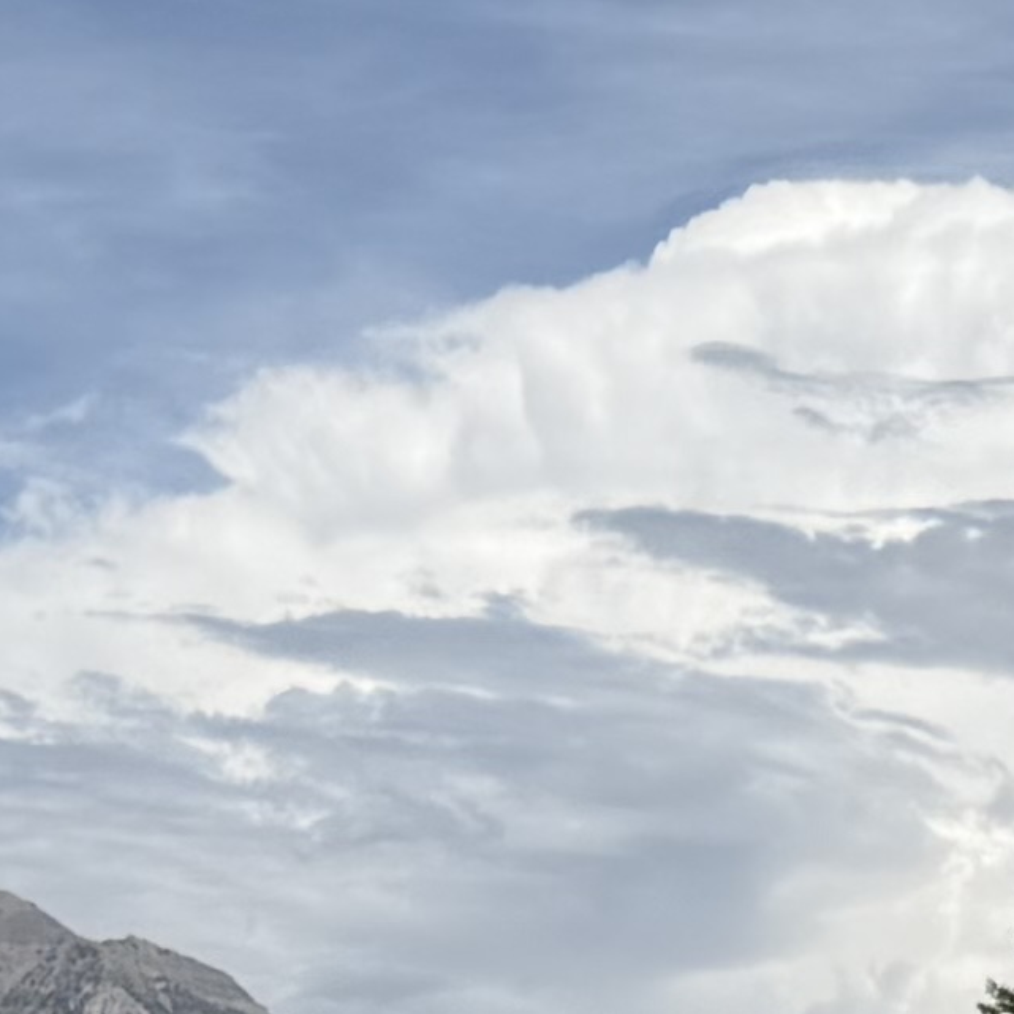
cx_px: 1527
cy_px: 1602
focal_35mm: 189
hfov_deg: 9.0
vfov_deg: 9.0
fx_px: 6264
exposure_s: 1/9091
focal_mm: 6.76
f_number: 1.78
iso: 80
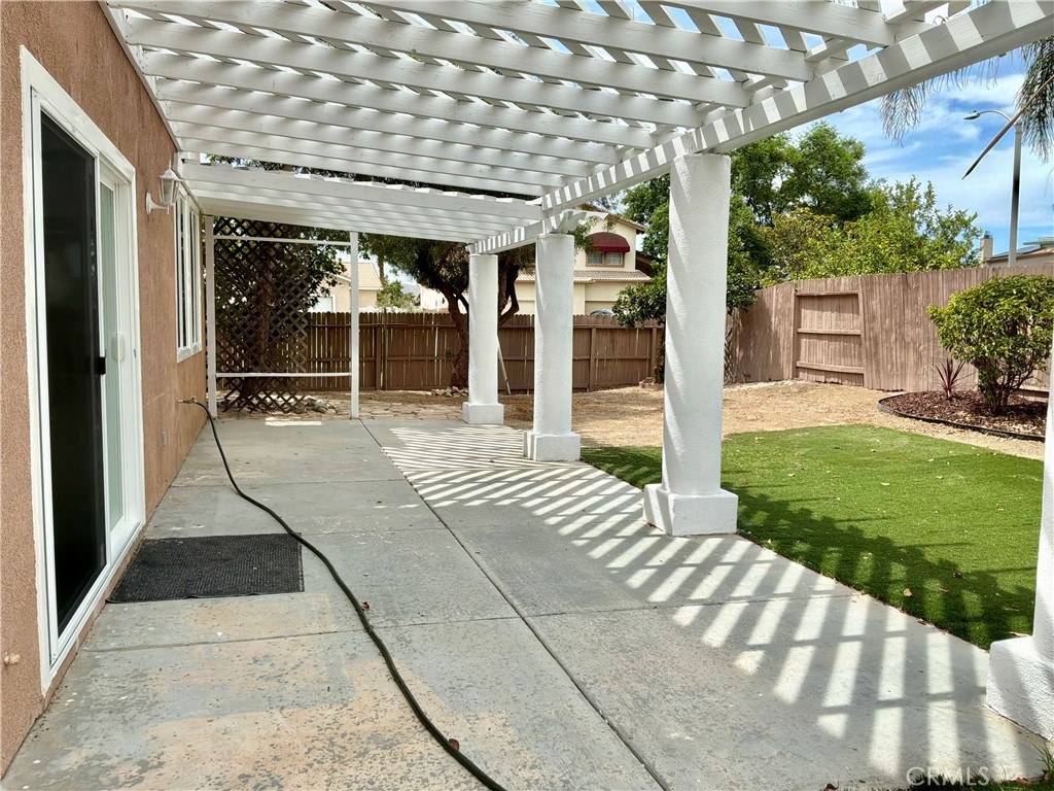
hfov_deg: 63.4
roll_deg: -0.4
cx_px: 527
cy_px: 396
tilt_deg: -4.7
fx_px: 853
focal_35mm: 28
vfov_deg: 49.7
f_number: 1.8
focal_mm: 3
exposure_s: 1/1311
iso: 25
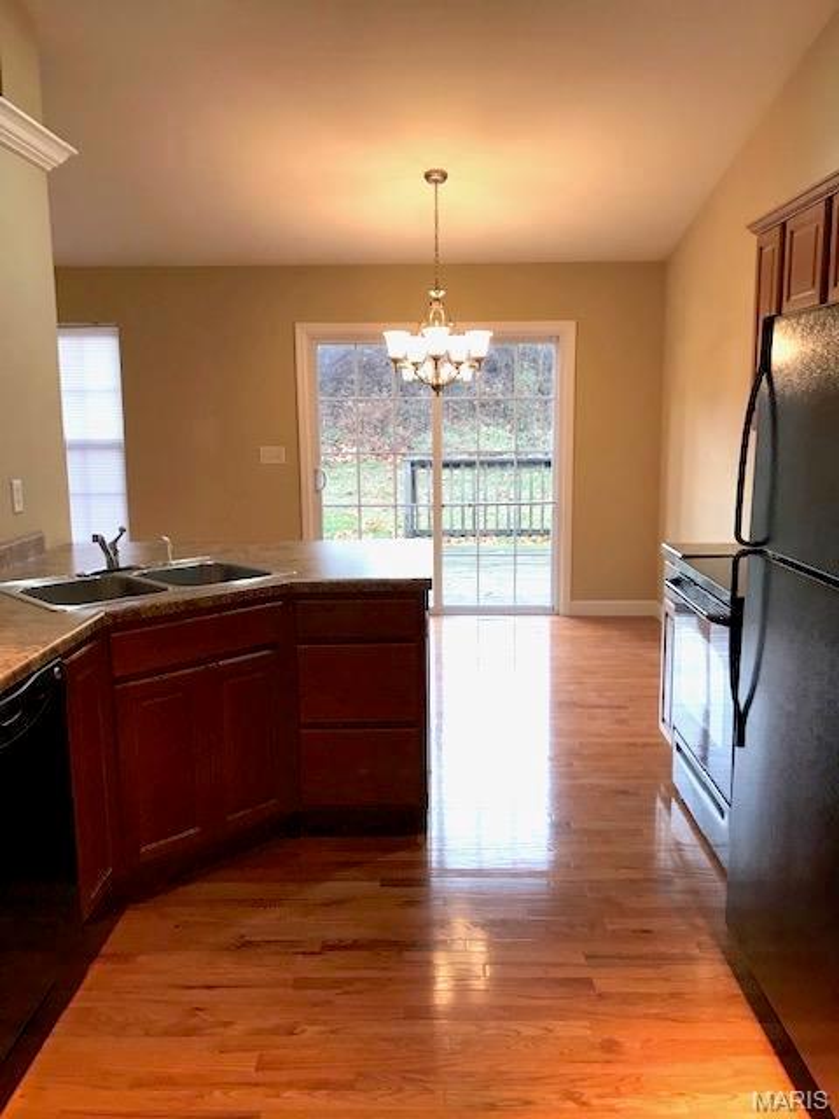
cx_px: 420
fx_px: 905
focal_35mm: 28
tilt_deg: -9.0
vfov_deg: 63.4
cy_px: 560
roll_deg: +0.7
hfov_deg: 49.7
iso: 25
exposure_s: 1/40
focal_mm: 3.99
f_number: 1.8
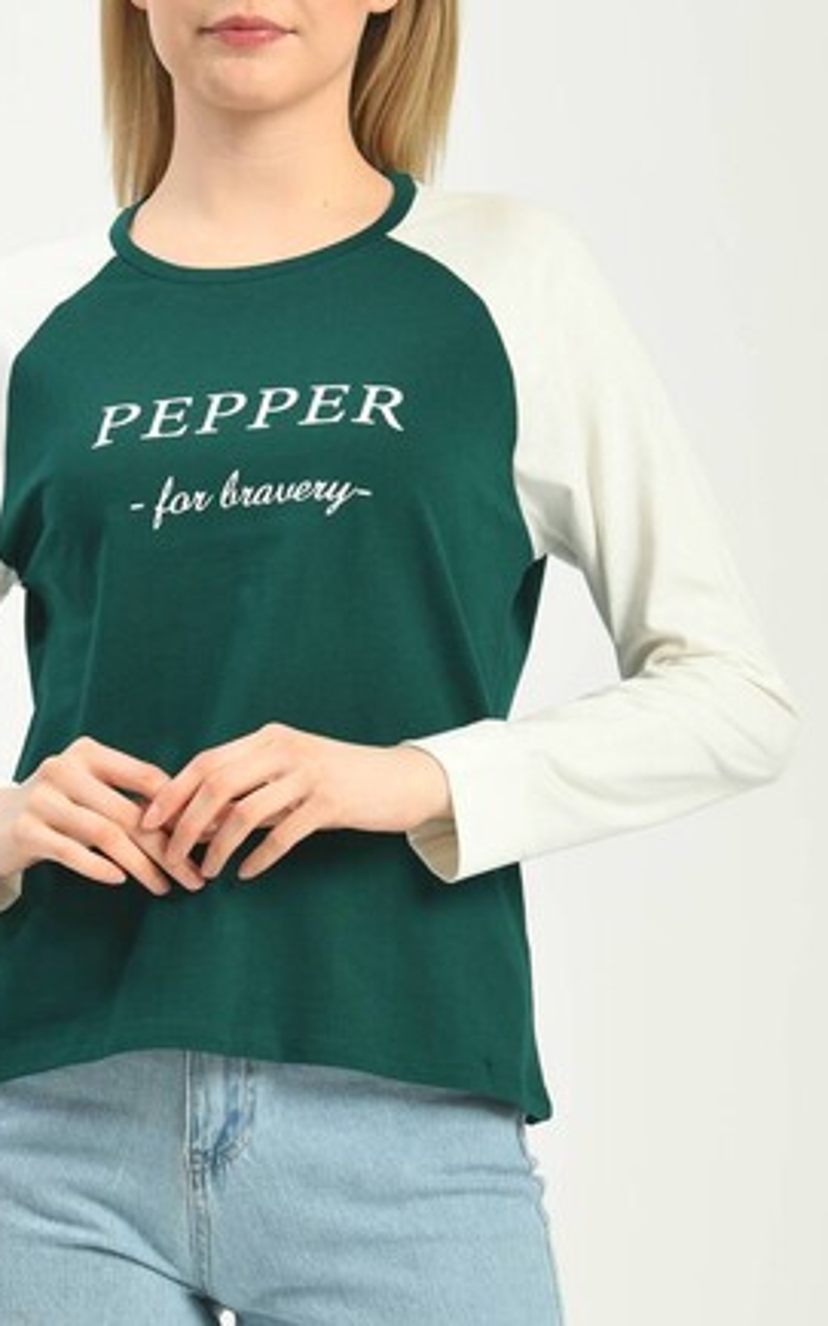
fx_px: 7948
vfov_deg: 9.5
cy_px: 742
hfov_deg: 6.0
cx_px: 281
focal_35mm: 220
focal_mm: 125
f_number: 6.3
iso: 100
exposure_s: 1/160
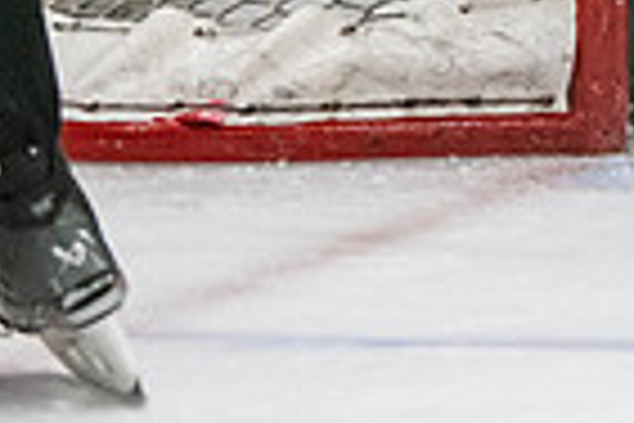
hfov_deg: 2.9
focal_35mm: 715
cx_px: 1133
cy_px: -491
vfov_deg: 1.9
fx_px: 12591
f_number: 3.2
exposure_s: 1/640
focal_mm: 116
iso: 2500
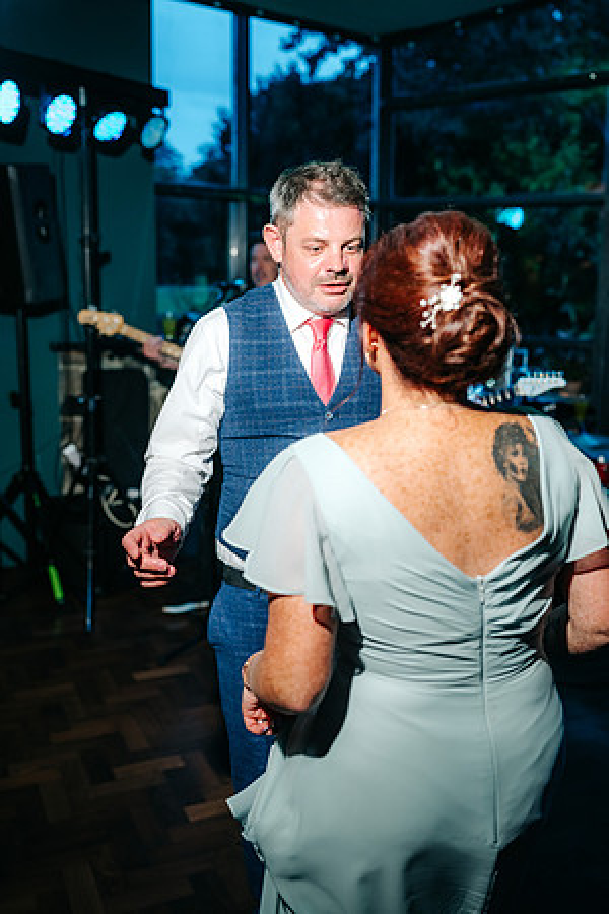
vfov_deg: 54.4
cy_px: 457
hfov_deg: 37.9
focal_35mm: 35
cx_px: 304
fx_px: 888
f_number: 2.2
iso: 400
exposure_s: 1/200
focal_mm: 35
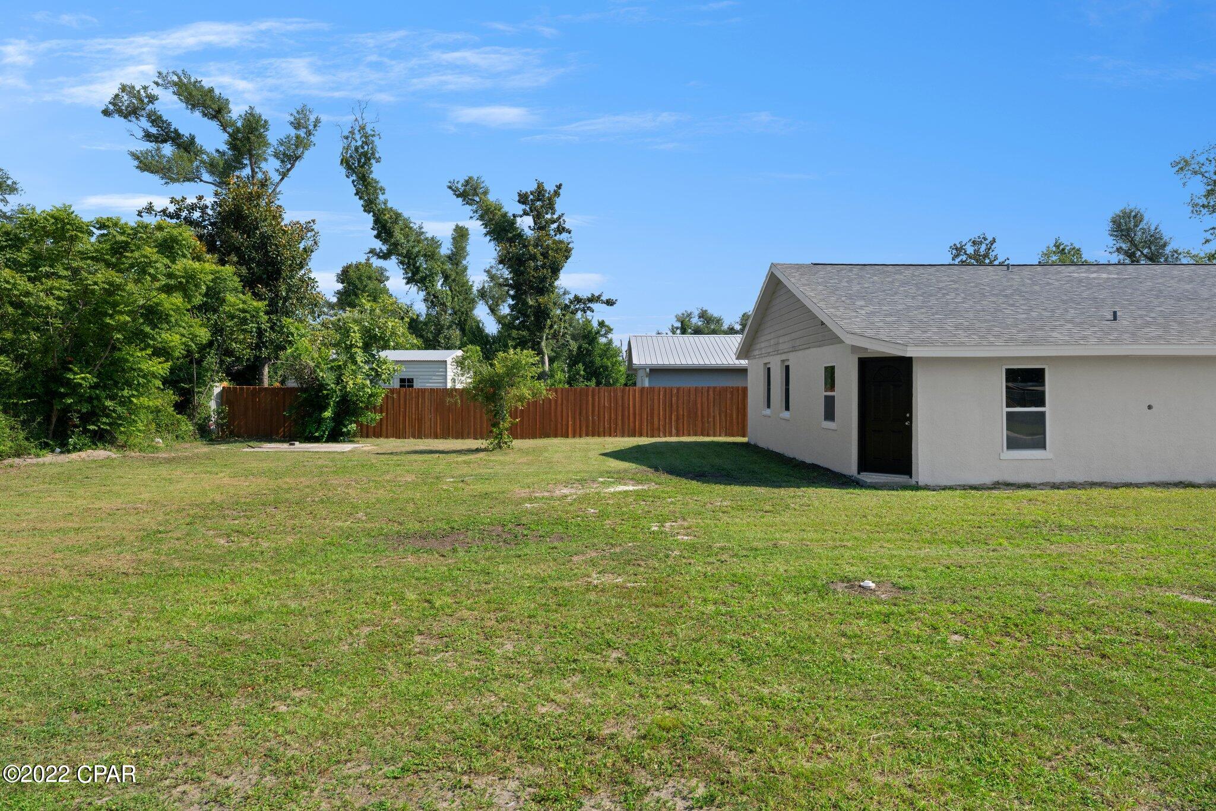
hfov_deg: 73.7
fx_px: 811
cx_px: 608
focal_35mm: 24
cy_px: 406
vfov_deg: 53.1
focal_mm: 24
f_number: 11
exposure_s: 1/640
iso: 500
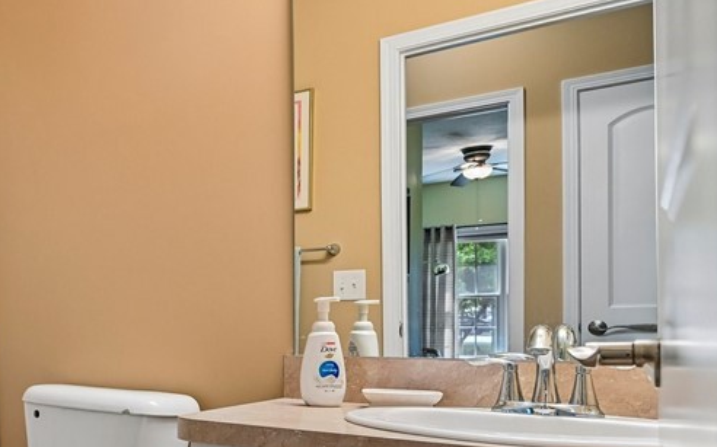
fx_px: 703
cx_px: -15
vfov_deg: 34.8
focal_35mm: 36
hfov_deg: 44.9
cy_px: 314
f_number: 6.3
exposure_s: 1/80
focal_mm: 16
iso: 800
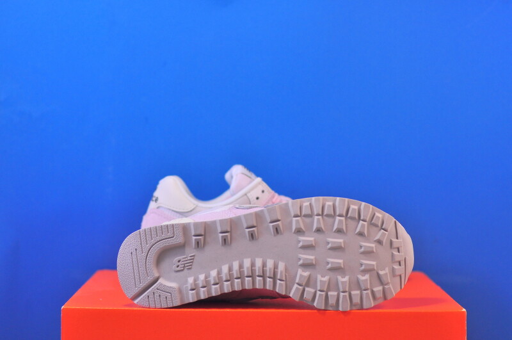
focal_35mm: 75
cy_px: 170
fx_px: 1065
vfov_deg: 18.1
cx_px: 256
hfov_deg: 27.0
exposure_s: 1/320
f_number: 2.5
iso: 250
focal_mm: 50
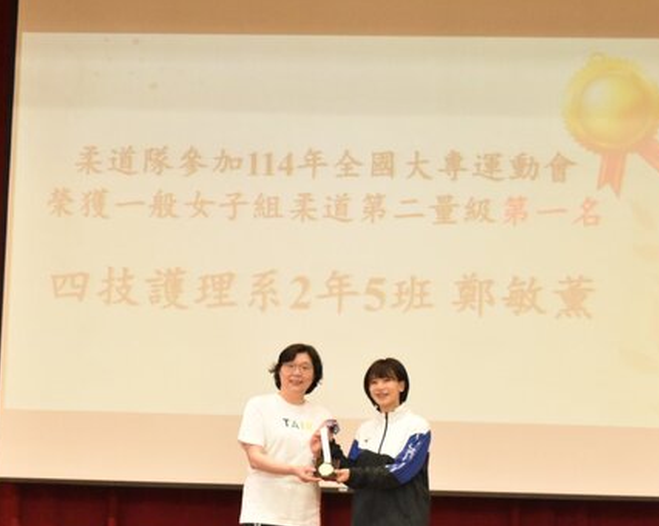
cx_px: 333
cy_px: 356
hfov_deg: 19.8
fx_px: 1891
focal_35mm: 97
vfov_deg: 15.8
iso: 6400
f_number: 6.3
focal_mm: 42
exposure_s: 1/160
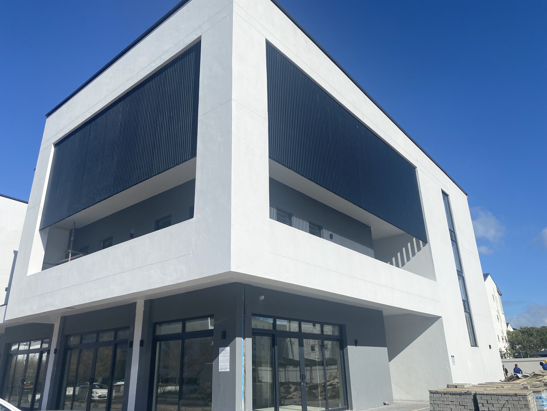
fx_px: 411
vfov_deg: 53.1
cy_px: 206
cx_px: 274
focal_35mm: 26
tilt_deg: +22.4
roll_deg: +0.6
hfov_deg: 67.3
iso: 32
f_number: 1.8
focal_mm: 4.25
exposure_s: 1/6061
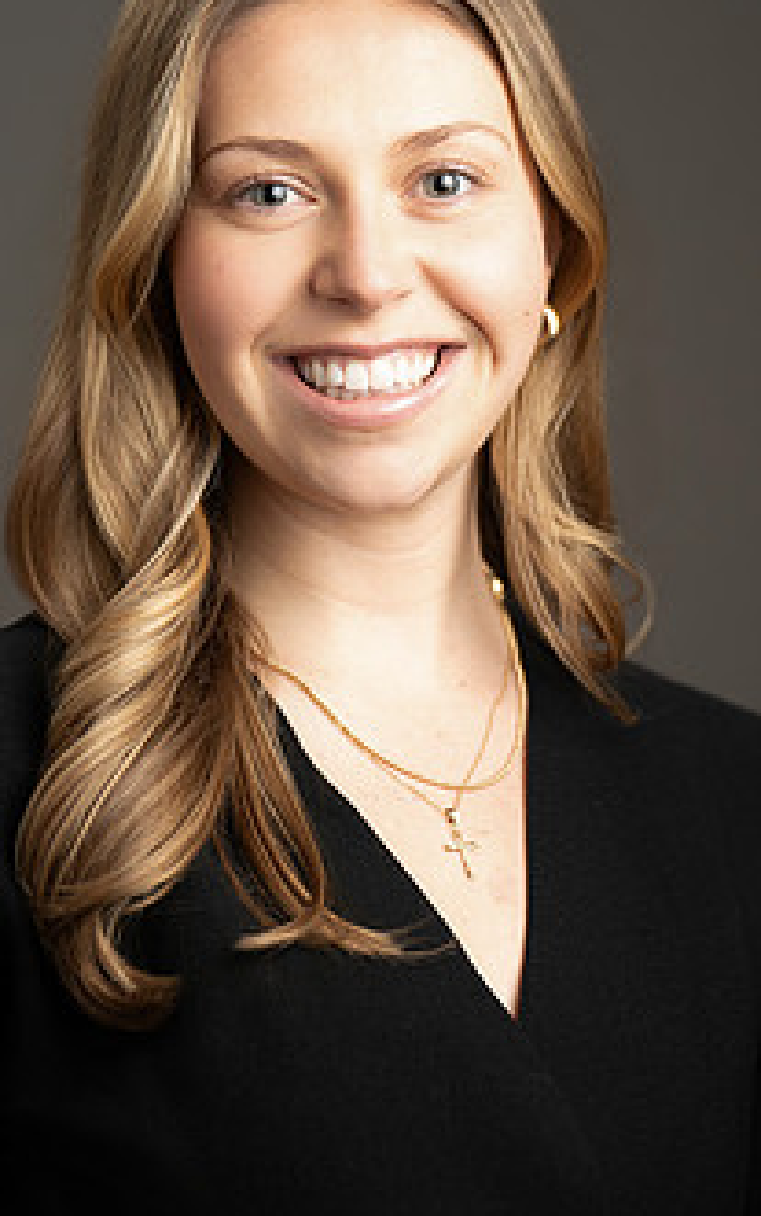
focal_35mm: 151
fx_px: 5009
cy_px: 577
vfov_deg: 13.9
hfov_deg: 8.7
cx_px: 316
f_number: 2.8
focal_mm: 109
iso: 320
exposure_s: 1/200
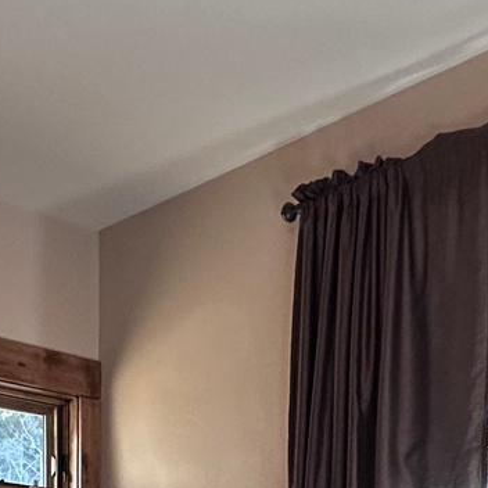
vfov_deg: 19.9
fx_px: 1148
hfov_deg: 23.7
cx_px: 112
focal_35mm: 72
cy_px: 782
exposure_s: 1/60
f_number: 2.2
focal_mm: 2.22
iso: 200
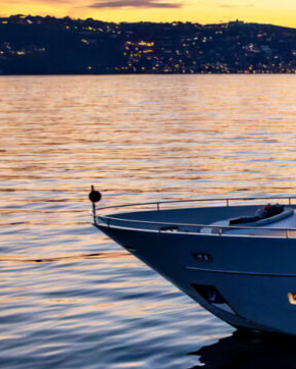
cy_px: 265
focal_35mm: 97
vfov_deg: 19.6
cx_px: 677
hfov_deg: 12.8
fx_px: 1061
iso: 800
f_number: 2.8
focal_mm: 12.29
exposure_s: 1/50
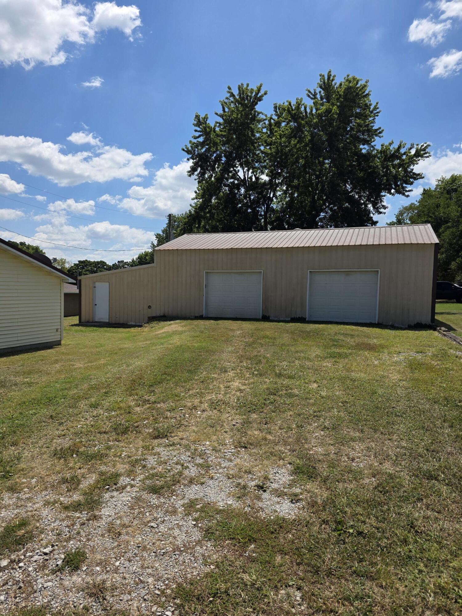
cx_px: 231
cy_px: 308
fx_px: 409
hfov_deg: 58.9
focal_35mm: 23
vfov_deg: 73.9
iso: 64
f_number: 1.7
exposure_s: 1/7944
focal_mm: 6.3
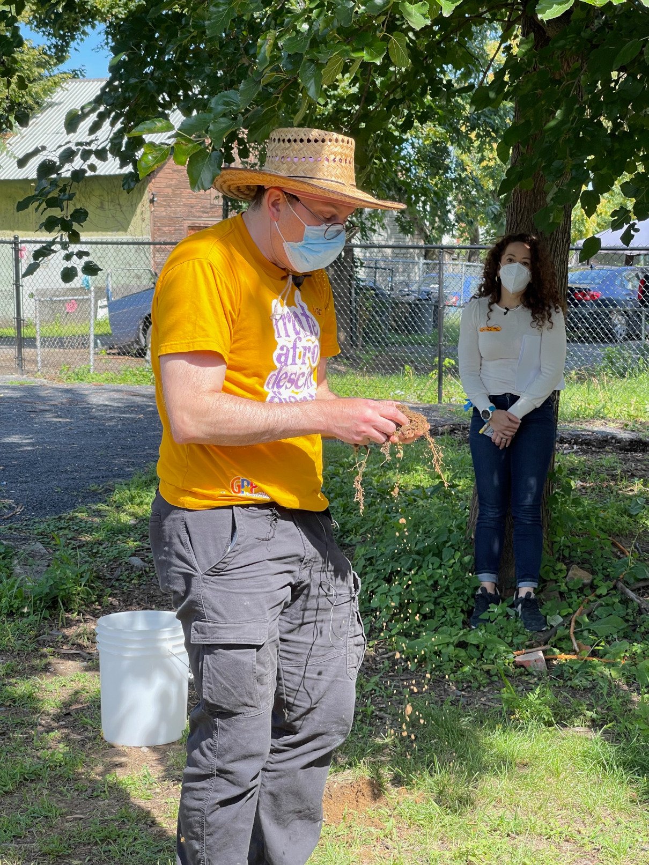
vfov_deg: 30.3
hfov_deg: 22.9
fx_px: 1600
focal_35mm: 64
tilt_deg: -5.0
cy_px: 432
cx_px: 324
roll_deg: +0.3
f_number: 2.2
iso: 20
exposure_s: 1/169
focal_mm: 7.5
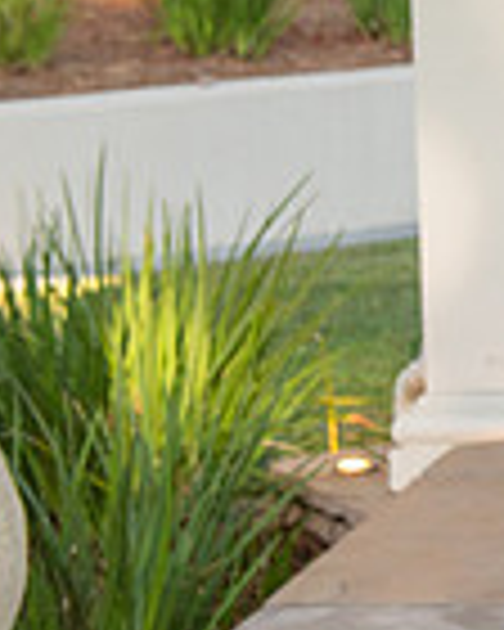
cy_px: 25
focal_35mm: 163
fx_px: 3039
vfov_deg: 11.7
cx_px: 1192
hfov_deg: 8.7
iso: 400
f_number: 5.6
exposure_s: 1/200
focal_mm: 42
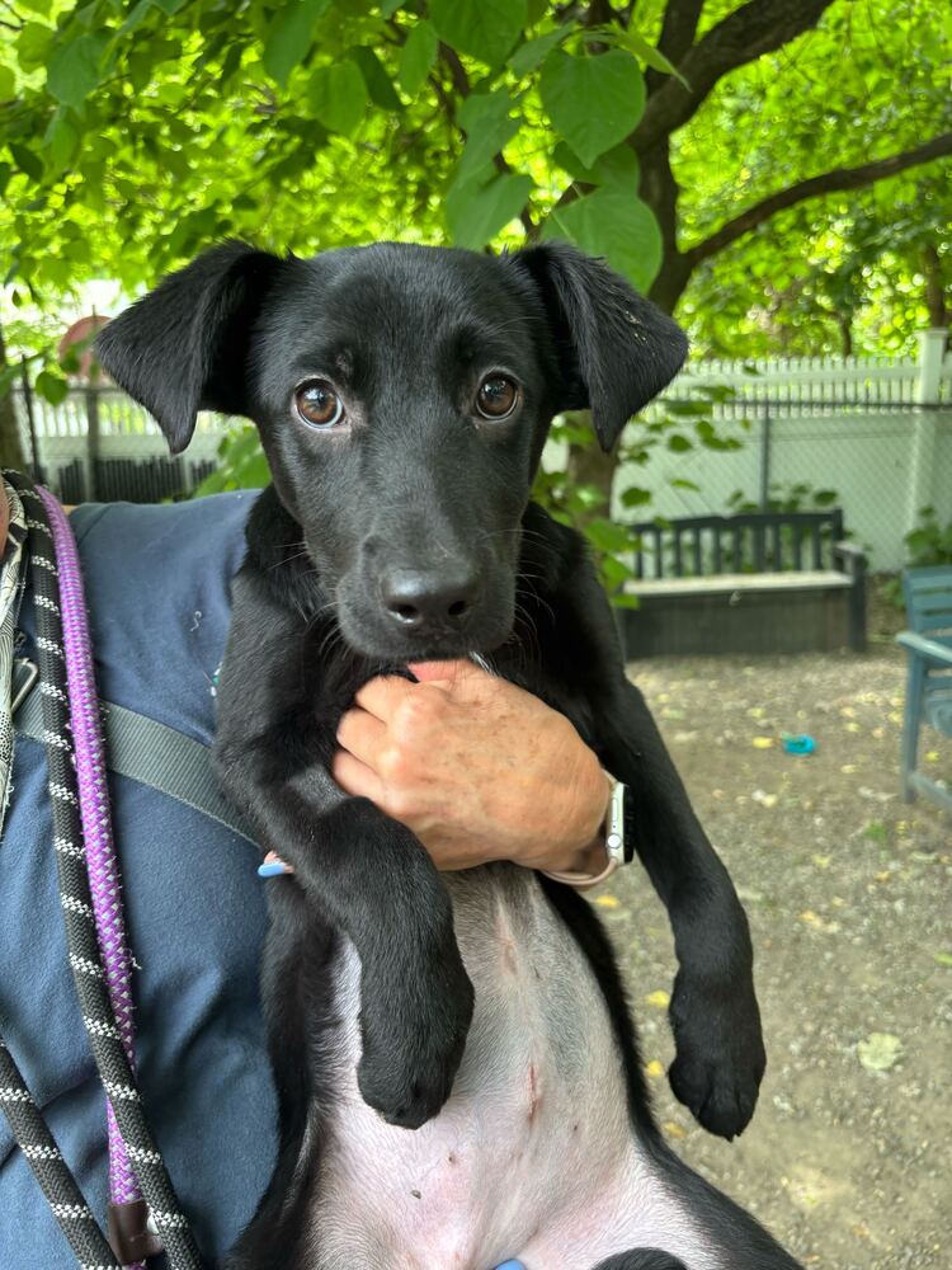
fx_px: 953
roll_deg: +1.2
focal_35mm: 26
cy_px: 635
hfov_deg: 53.1
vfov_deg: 67.3
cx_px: 476
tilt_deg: -8.2
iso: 64
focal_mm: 5.96
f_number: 1.6
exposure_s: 1/121
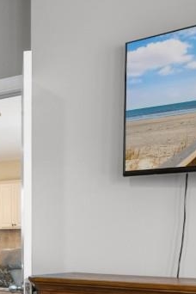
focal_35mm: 71
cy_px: 236
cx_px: -155
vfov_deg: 27.9
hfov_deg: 16.2
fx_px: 580
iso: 100
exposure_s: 1/6
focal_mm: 10
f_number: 4.5
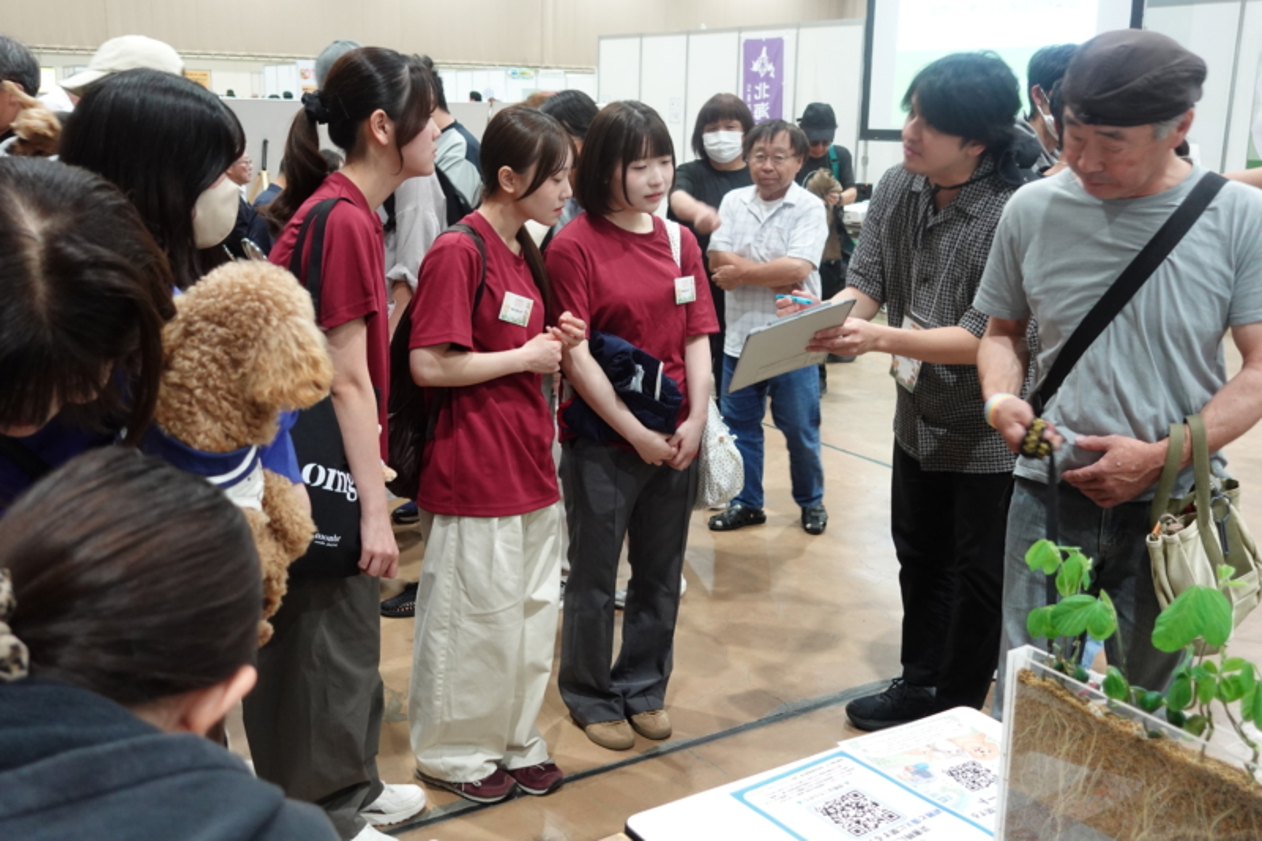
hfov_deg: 53.1
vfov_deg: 36.9
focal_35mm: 36
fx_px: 1262
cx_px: 631
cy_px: 420
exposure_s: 1/40
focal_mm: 13.76
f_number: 2.8
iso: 640
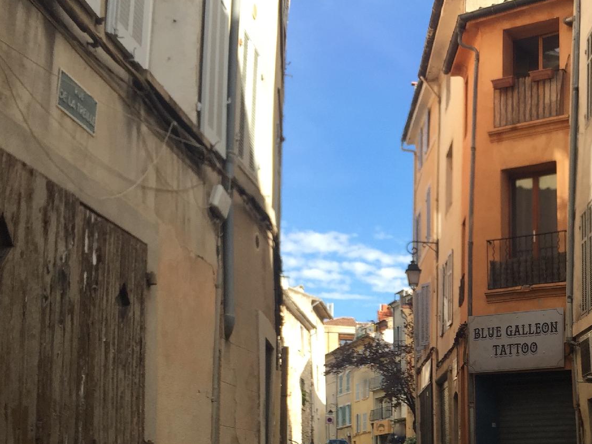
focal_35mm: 53
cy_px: 383
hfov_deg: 34.1
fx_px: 906
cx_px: 538
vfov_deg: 26.7
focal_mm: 4.15
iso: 32
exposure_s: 1/581
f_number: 2.2
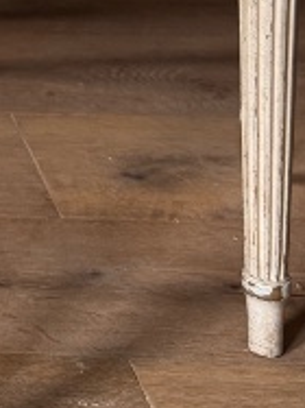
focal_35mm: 154
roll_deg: -1.1
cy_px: -532
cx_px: -505
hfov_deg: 8.5
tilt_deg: -3.1
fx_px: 1811
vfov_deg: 11.0
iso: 125
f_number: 1.78
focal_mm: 6.76
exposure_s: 1/121
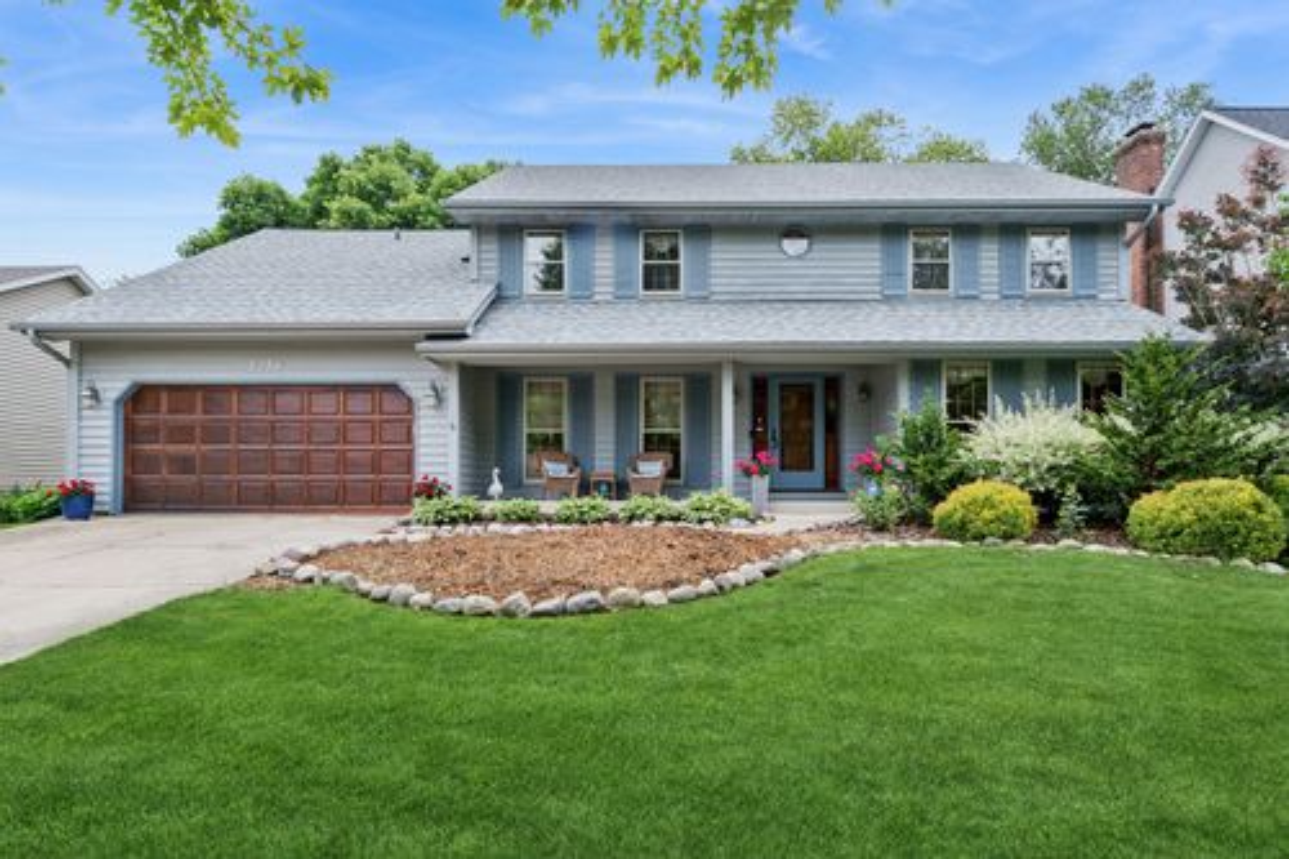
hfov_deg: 90.0
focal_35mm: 18
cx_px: 644
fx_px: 644
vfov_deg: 67.3
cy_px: 430
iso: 250
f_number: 8
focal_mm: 12
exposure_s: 1/250
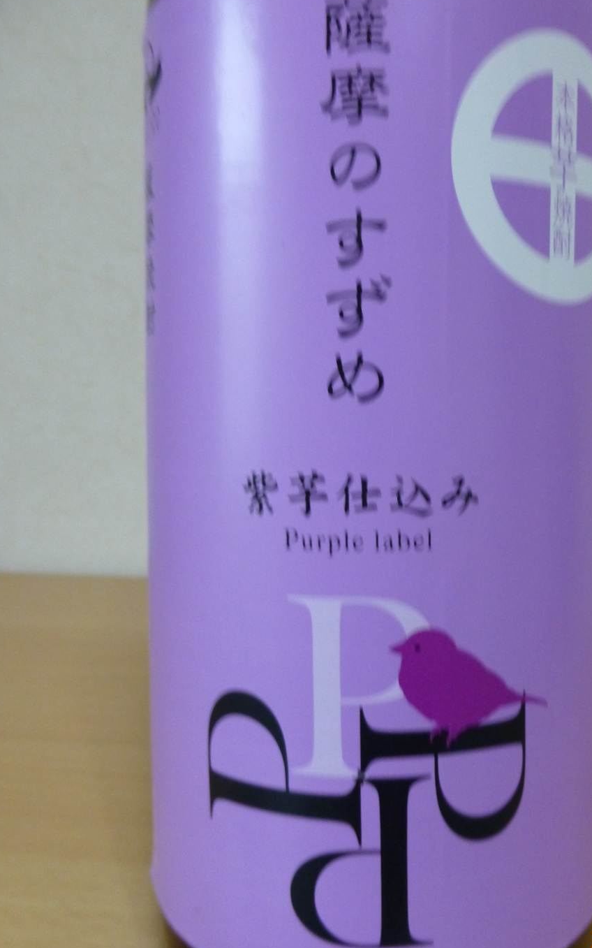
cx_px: 367
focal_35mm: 30
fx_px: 775
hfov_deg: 41.6
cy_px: 449
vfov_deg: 62.9
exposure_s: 1/13
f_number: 3.3
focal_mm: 4.3
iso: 400
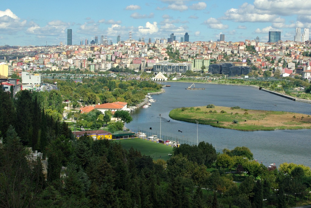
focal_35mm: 62
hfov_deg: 32.2
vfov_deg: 21.9
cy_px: 82
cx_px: 195
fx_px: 536
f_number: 11
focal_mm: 30.63
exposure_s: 1/180
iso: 100
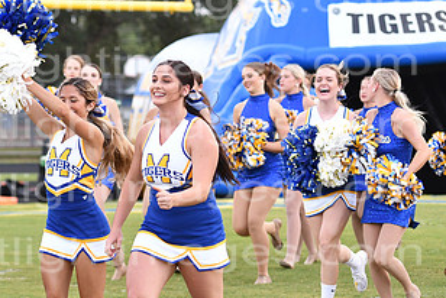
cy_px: 160
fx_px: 3150
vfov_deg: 5.4
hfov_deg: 8.1
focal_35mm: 254
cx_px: 94
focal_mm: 90
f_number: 3.2
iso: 800
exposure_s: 1/640
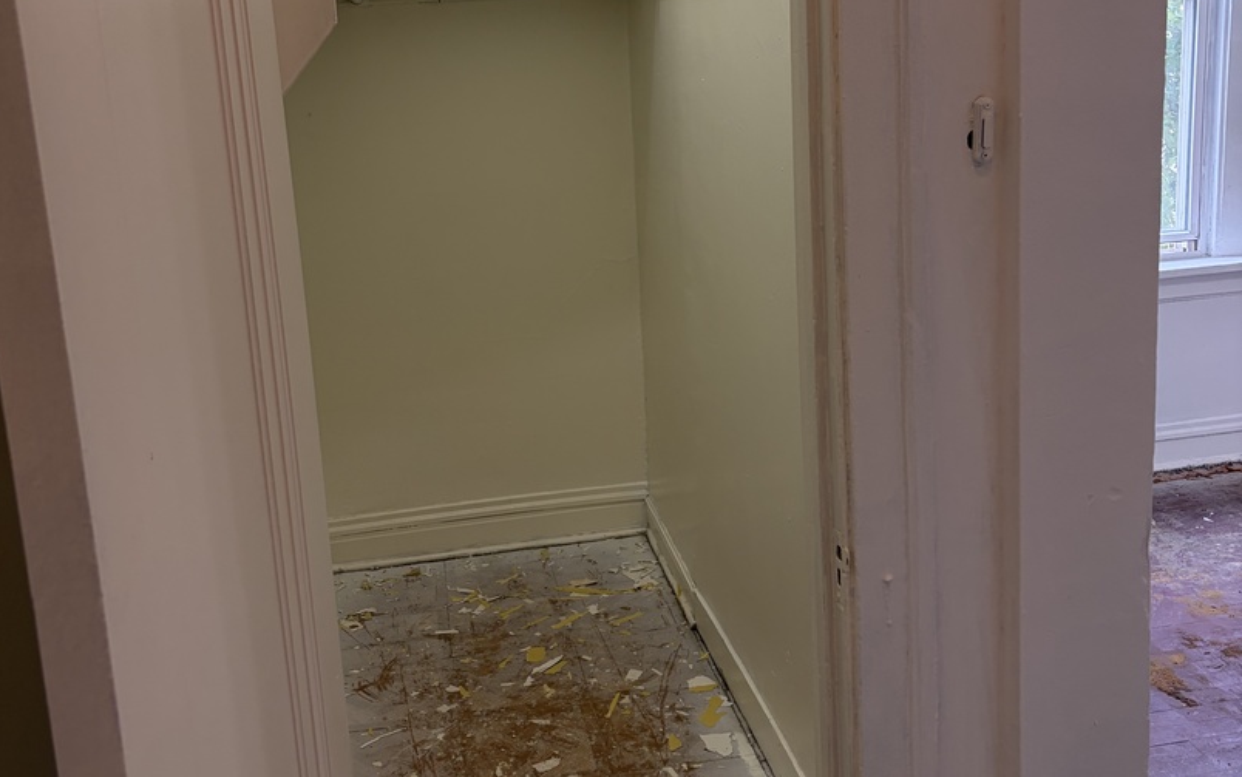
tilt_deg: -10.8
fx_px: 1253
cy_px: 277
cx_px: 618
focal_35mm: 37
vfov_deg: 34.2
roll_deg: +3.4
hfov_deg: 52.7
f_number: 1.6
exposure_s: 1/60
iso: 80
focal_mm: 5.96
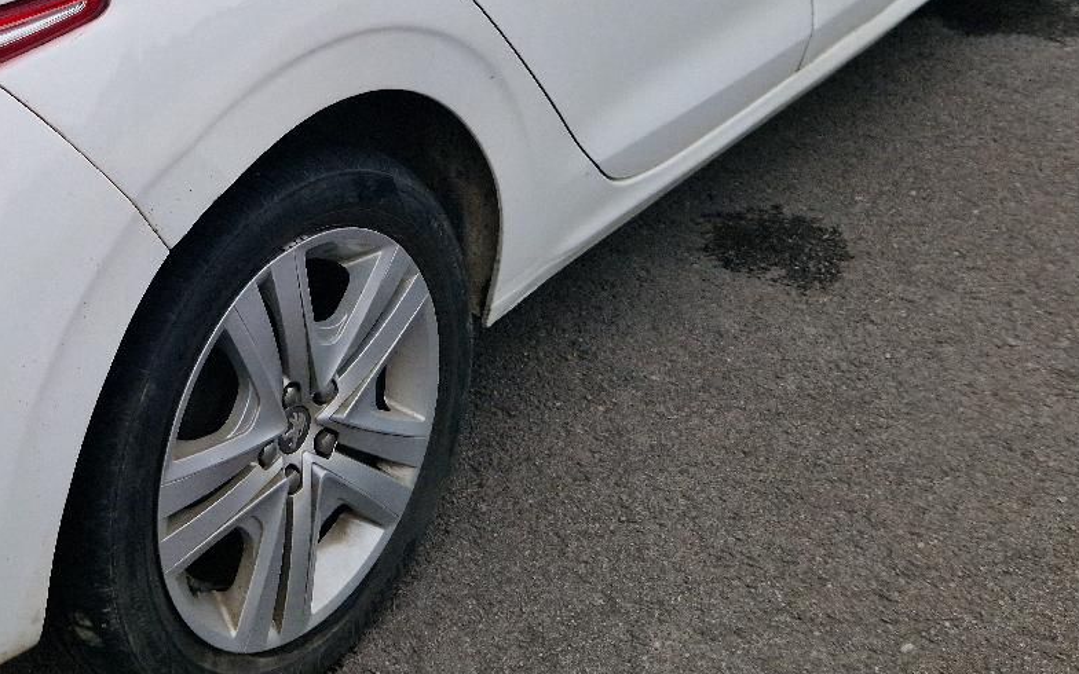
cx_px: 244
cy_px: -25
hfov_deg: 35.3
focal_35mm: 56
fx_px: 1647
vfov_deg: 22.1
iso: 50
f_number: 1.8
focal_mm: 5.4
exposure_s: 1/909
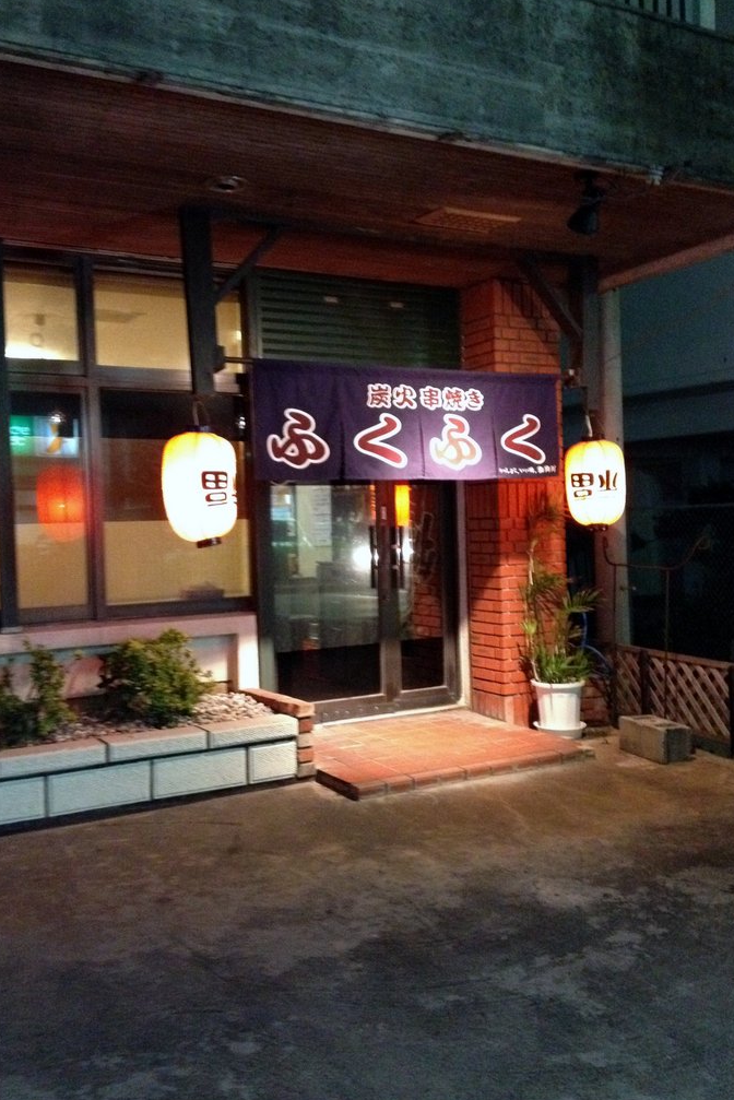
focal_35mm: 37
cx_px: 327
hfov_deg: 35.9
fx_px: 1131
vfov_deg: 51.9
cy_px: 546
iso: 800
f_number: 2.4
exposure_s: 1/15
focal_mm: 4.28
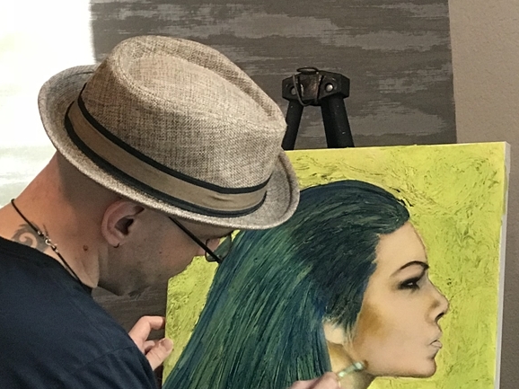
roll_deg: +3.6
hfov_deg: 19.4
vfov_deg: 14.5
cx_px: 357
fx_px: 1514
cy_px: 325
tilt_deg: -7.7
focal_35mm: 101
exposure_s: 1/60
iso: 320
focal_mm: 6.6
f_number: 2.8
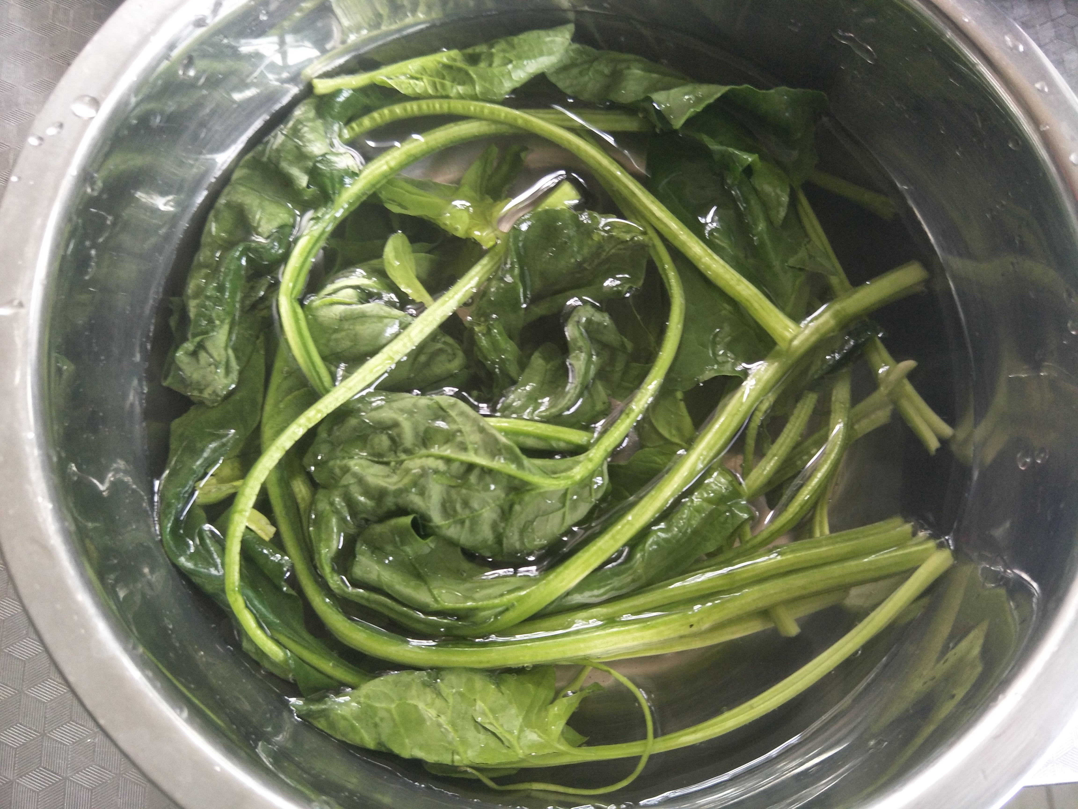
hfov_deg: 71.6
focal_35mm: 24
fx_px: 747
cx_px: 539
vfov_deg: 56.8
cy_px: 404
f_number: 1.7
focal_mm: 4.1
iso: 125
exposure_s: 1/33
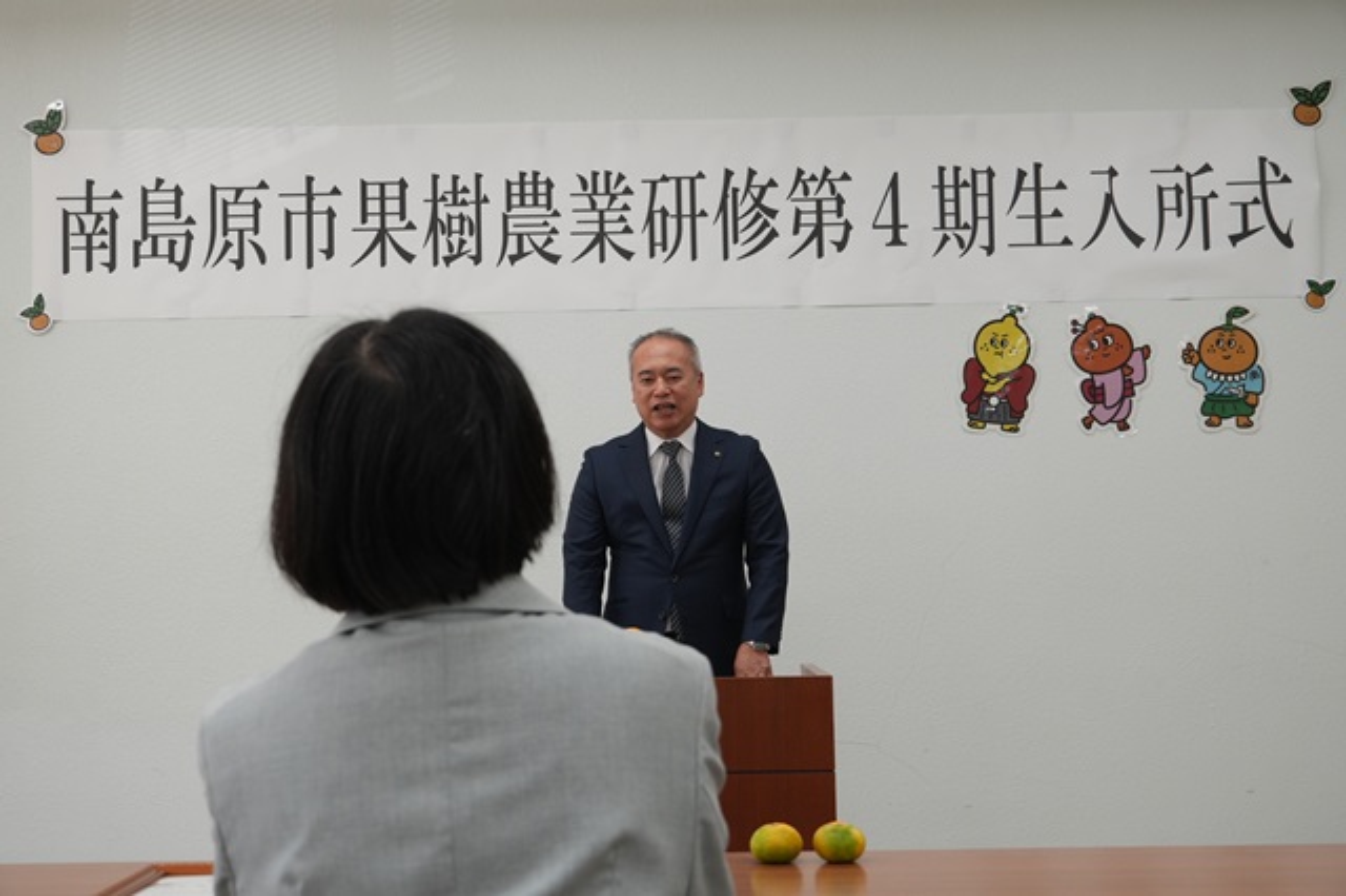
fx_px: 1850
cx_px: 673
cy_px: 448
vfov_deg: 27.2
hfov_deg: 40.0
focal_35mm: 50
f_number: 5.6
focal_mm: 33
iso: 400
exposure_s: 1/60
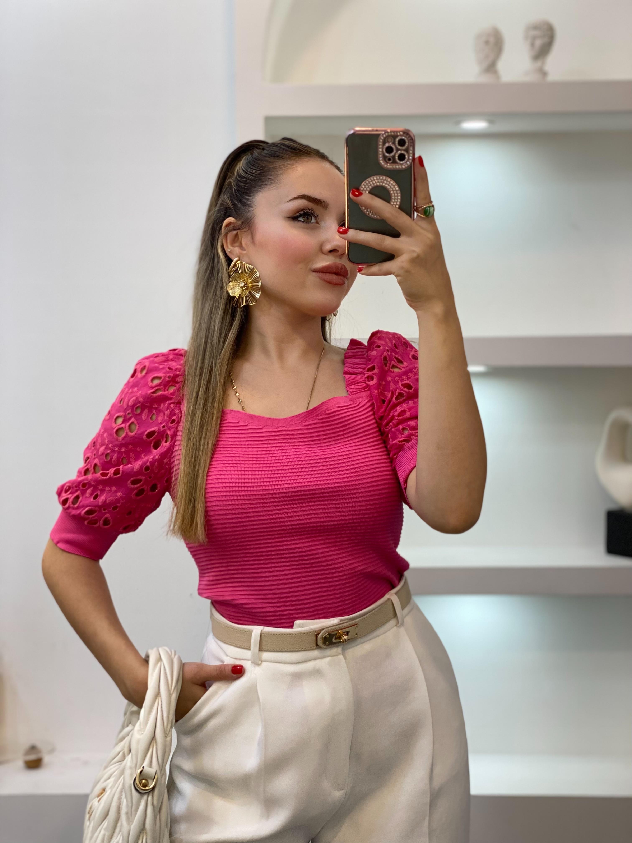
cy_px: 422
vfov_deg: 36.8
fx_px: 1266
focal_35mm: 52
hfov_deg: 28.0
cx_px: 316
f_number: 2
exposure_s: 1/100
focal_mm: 6
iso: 80
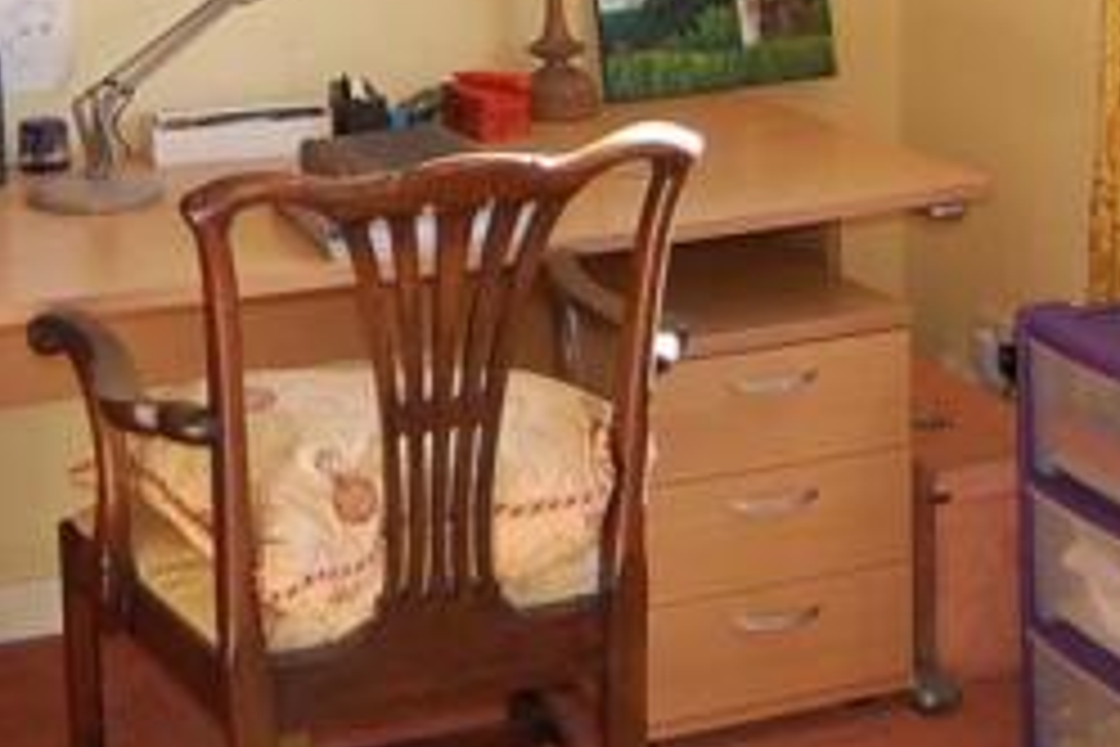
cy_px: -171
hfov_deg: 27.8
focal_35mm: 71
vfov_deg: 18.1
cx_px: 207
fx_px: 2209
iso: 400
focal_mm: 18
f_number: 3.5
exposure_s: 1/200
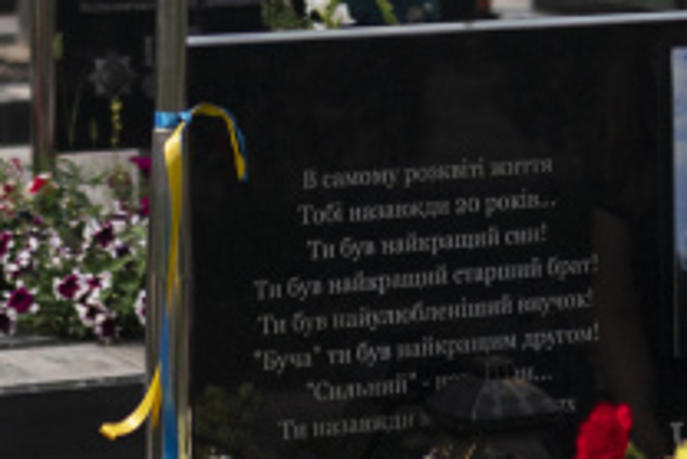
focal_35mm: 202
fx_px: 3857
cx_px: 419
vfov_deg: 6.6
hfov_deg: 10.2
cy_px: -419
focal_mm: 35
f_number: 1.4
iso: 125
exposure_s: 1/12800
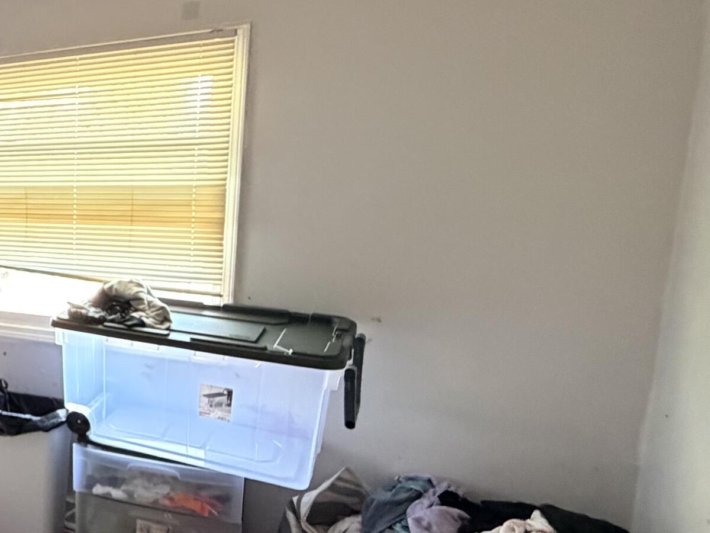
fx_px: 718
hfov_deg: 39.2
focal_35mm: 35
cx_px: -130
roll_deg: +2.2
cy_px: 282
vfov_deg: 40.7
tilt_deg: -10.1
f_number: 2.2
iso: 640
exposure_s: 1/60
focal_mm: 2.22
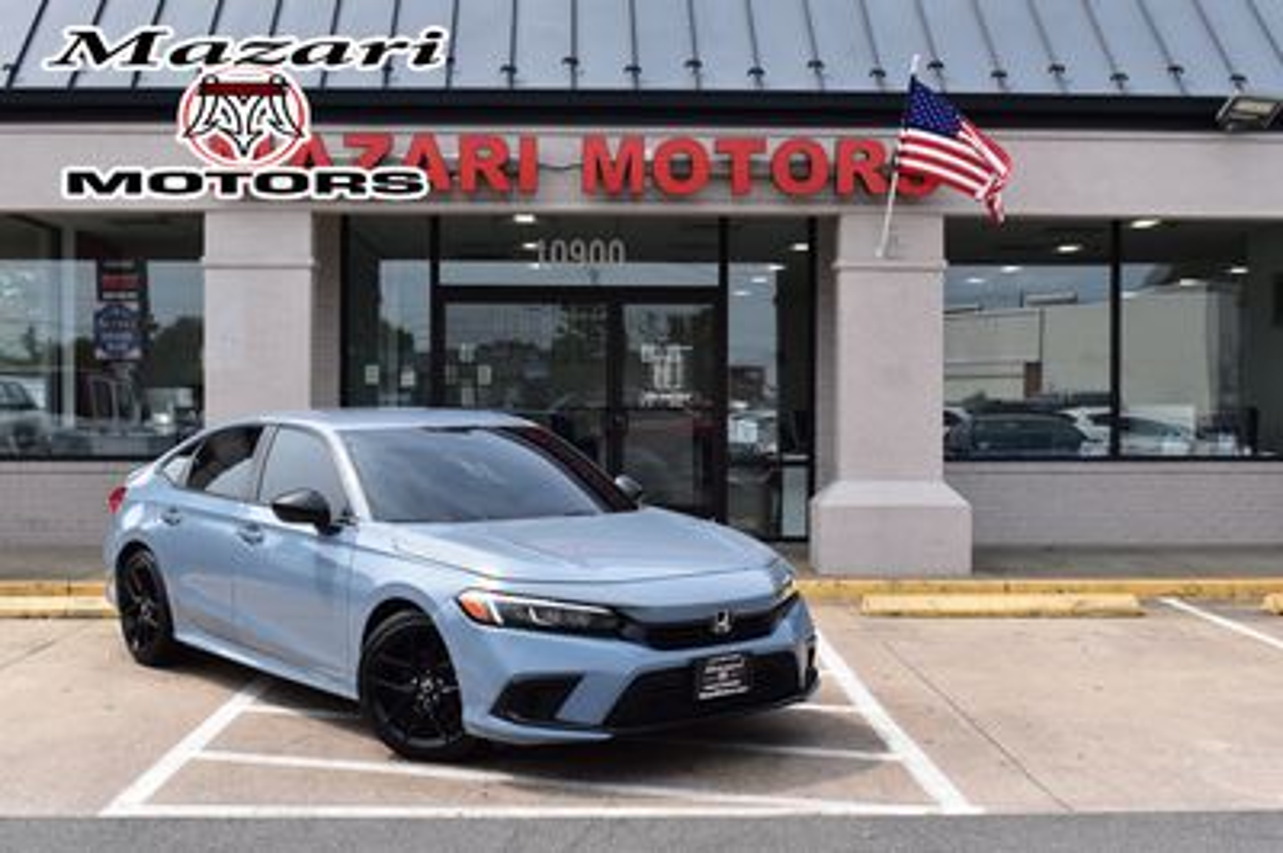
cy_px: 426
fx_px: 1549
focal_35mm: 44
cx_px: 642
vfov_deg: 30.8
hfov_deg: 45.0
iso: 400
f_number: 11
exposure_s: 1/400
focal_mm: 29
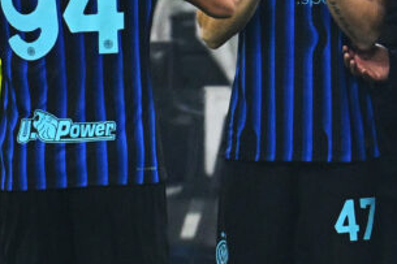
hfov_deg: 0.7
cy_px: 126
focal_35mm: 2824
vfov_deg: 0.5
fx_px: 31124
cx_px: 371
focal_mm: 560
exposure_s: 1/1600
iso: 4000
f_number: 4
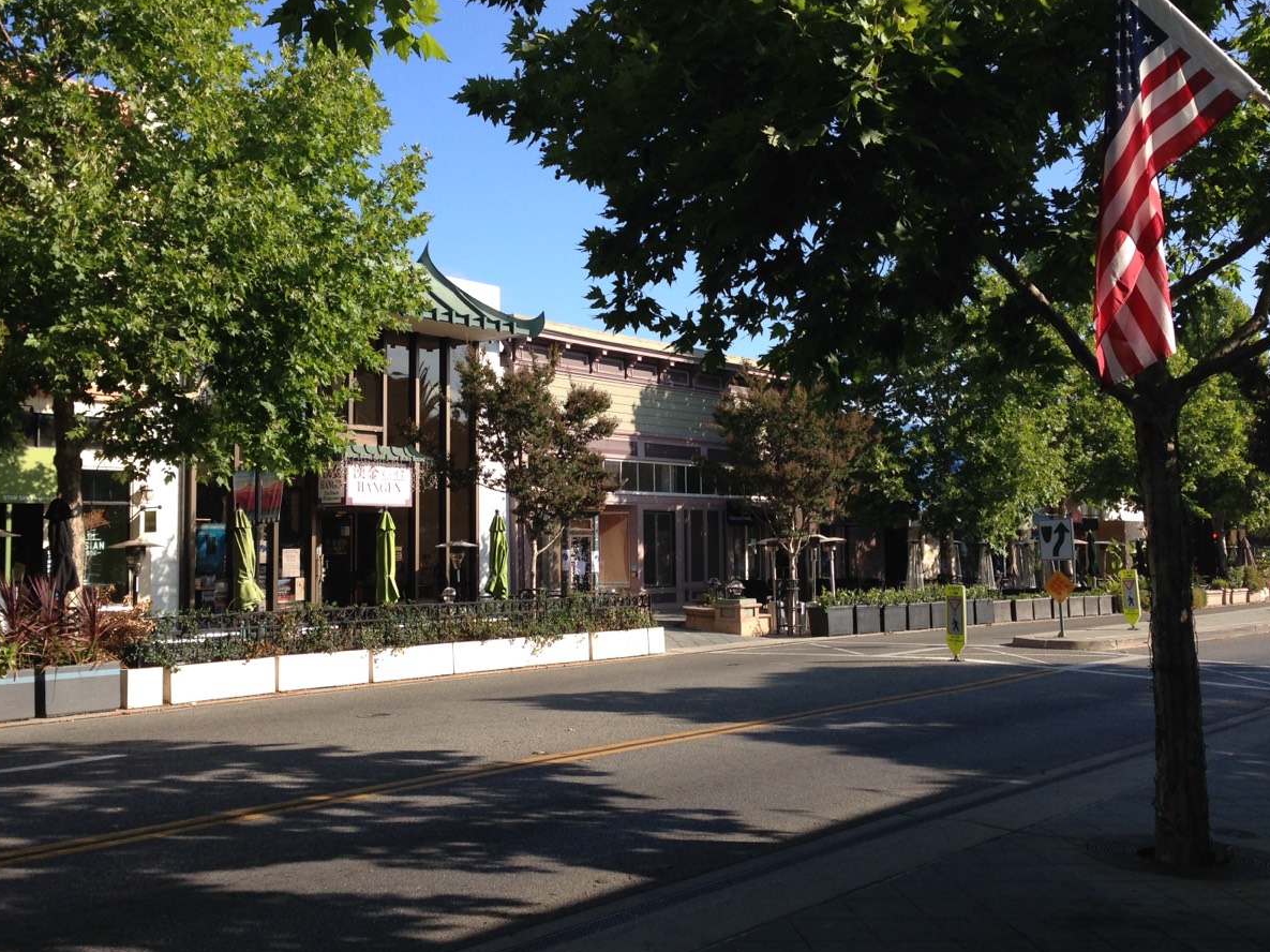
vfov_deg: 36.8
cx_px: 602
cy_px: 457
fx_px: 1430
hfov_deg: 47.9
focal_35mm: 39
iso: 50
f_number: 2.4
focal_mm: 4.12
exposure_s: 1/847
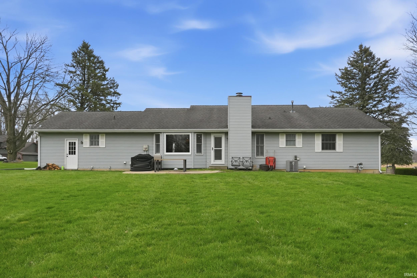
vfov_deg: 46.8
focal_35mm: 28
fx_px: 321
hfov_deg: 65.9
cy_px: 139
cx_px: 208
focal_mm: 18.5
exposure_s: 1/640
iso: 400
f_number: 8
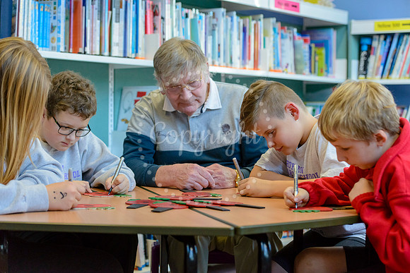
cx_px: 205
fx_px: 797
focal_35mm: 70
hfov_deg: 28.8
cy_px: 136
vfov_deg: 19.5
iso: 3200
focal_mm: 70
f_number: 4
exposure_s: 1/350
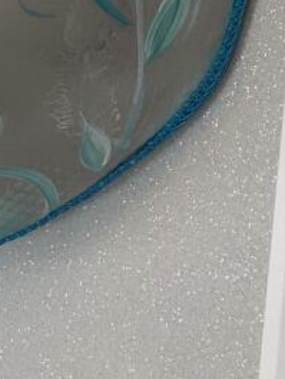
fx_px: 2325
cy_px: -312
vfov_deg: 8.9
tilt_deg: -13.2
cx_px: -149
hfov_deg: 6.9
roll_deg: +2.2
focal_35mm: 212
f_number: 2
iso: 100
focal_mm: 6
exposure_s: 1/122
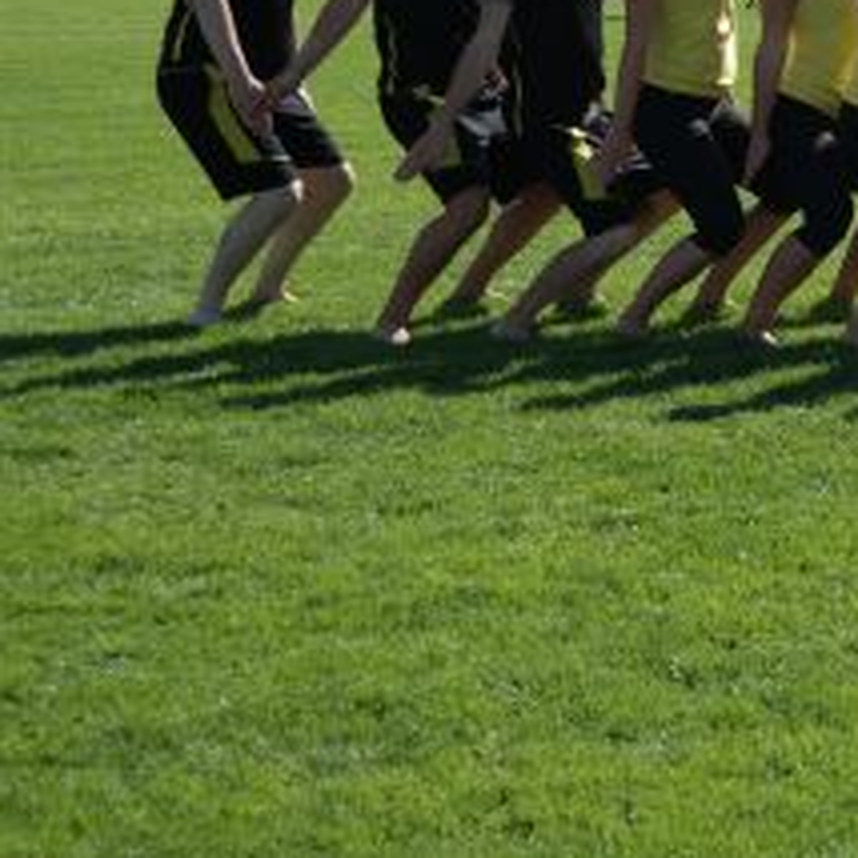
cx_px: 1215
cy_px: 130
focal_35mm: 117
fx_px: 3281
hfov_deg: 14.1
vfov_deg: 14.8
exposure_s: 1/250
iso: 100
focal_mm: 30
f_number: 6.3
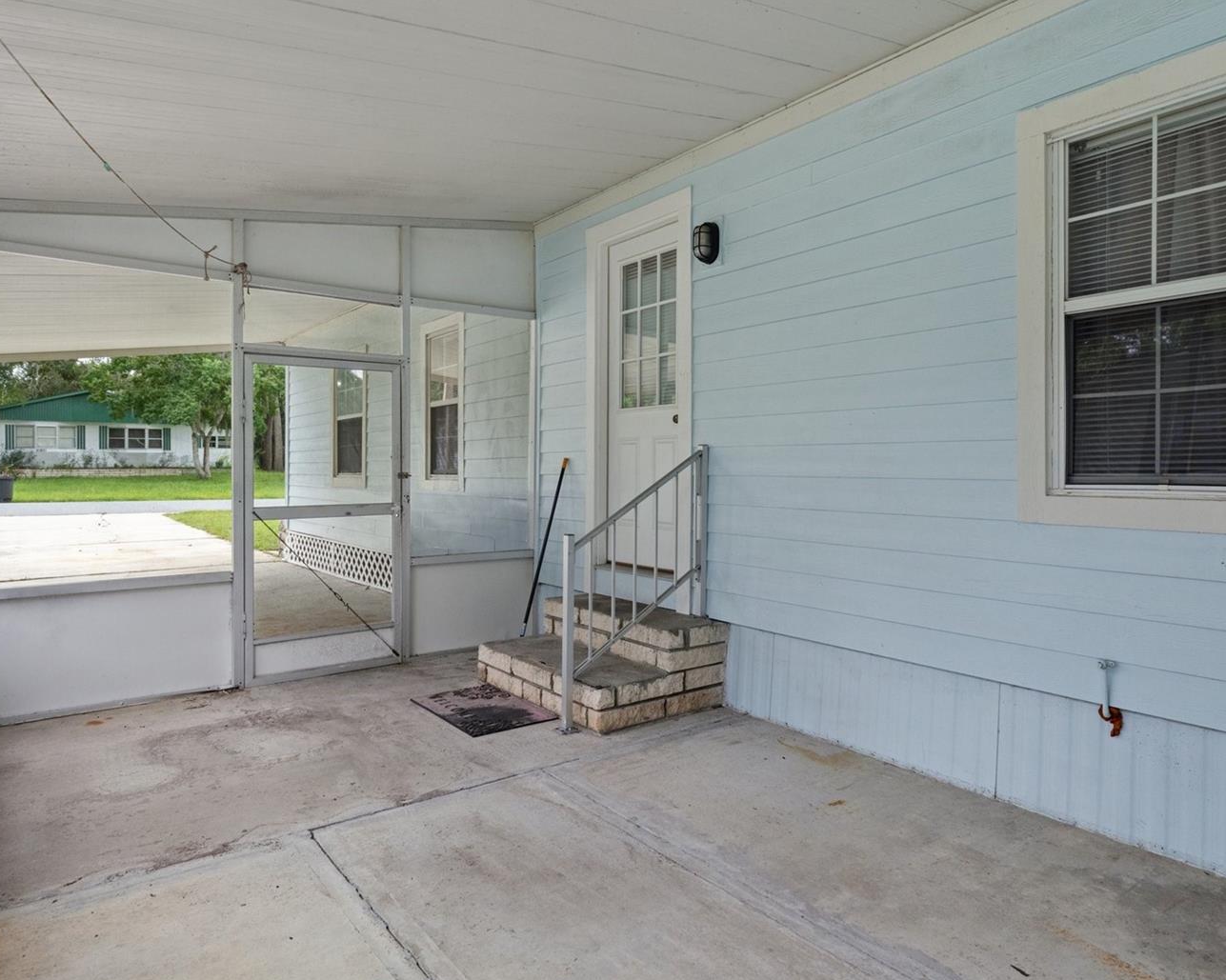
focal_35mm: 21
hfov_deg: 77.6
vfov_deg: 65.5
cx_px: 633
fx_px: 762
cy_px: 491
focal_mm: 12
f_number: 8
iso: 640
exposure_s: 1/25
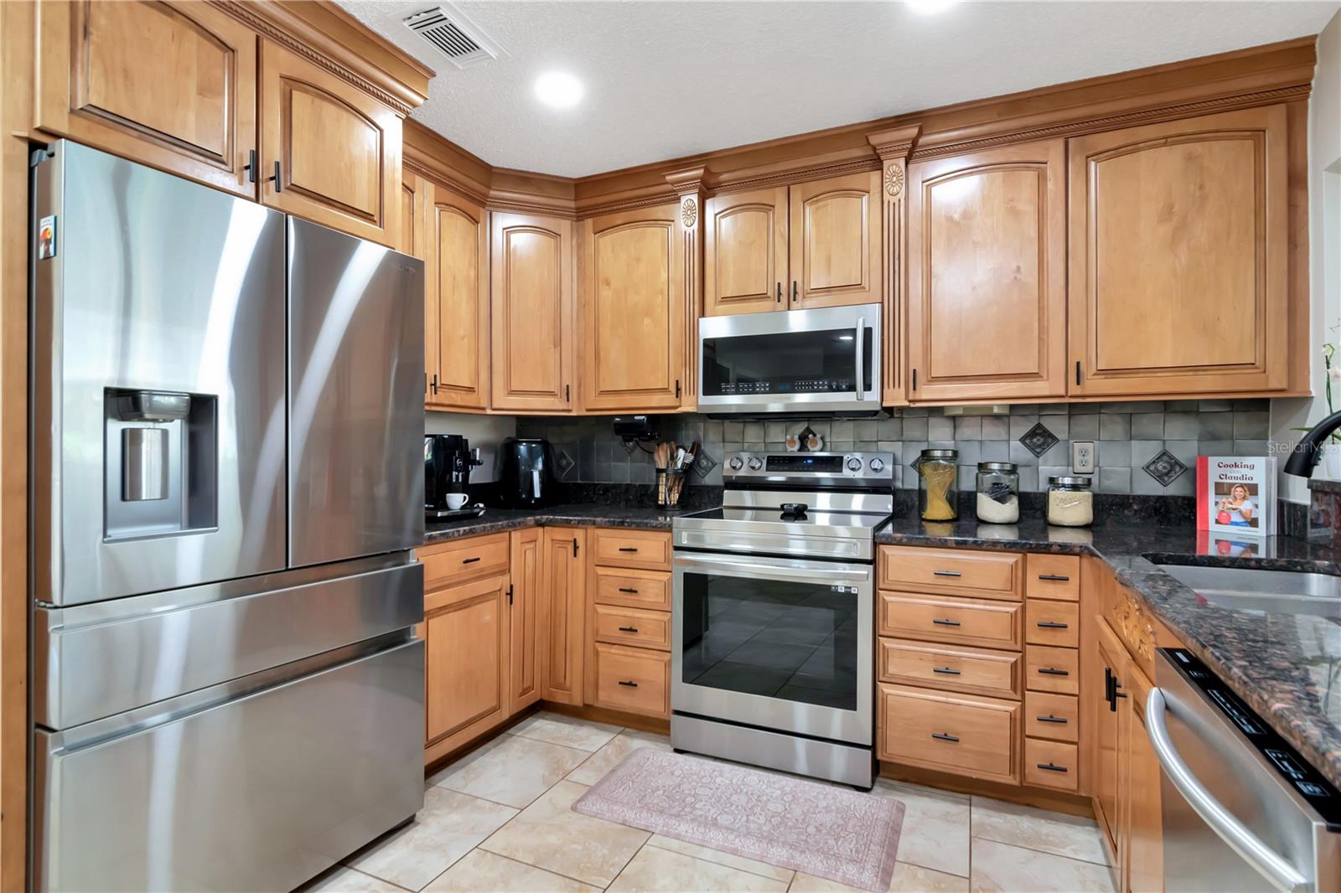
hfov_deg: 95.0
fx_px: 614
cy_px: 446
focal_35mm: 16
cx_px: 670
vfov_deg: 72.0
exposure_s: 1/10
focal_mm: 11
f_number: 8
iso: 640
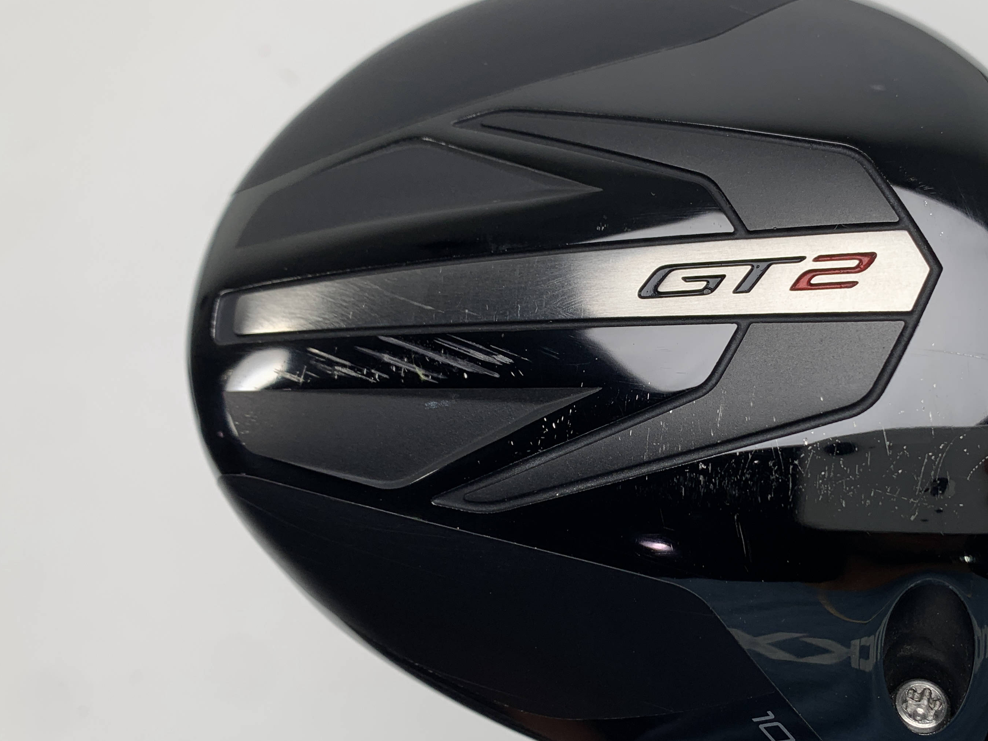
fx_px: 1113
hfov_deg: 46.9
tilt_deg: -69.6
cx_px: 679
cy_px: 407
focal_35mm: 39
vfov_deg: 36.8
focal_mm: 4.25
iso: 25
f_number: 1.8
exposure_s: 1/209
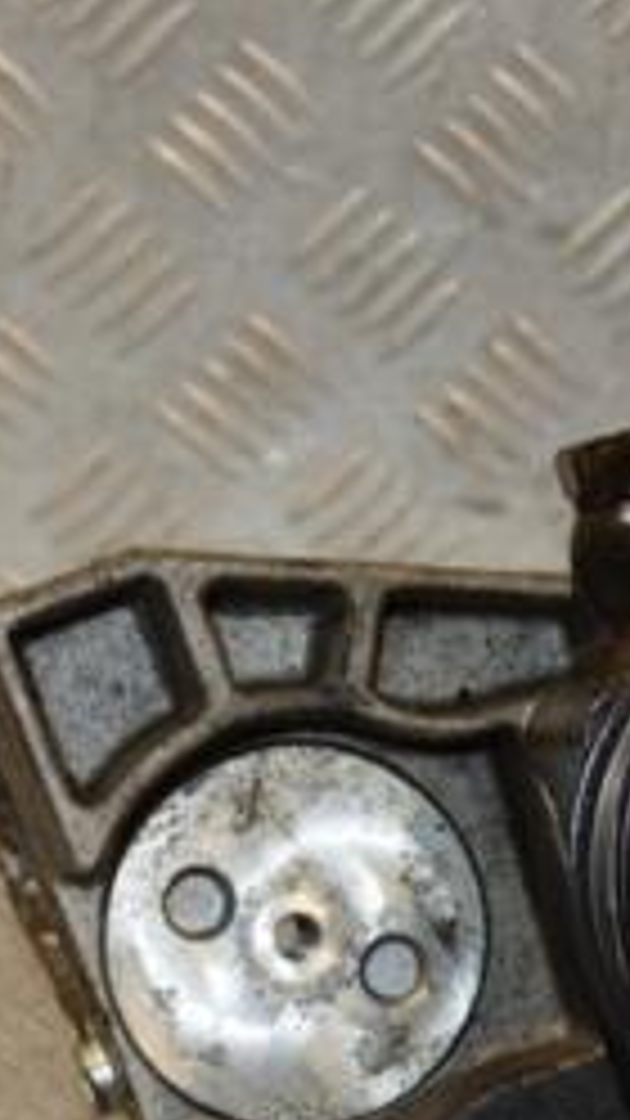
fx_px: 3929
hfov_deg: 9.1
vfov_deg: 16.1
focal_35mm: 132
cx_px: 540
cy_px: 886
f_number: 5
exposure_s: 1/200
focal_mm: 35
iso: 800
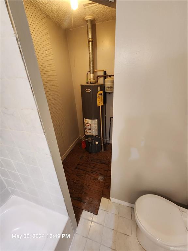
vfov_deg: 106.2
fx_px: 94
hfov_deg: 89.9
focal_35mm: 13
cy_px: 126
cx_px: 94
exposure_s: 1/30
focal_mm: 2.2
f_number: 2.2
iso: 320
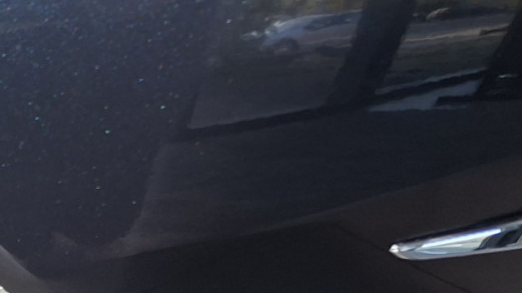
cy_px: 579
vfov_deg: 13.5
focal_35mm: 77
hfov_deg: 24.6
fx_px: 1066
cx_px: -120
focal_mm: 5.54
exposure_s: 1/120
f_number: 1.8
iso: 100
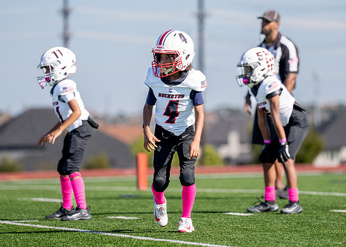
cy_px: 106
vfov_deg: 5.4
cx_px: 182
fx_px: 2609
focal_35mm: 266
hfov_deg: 7.6
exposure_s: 1/6400
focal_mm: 200
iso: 320
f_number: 2.8
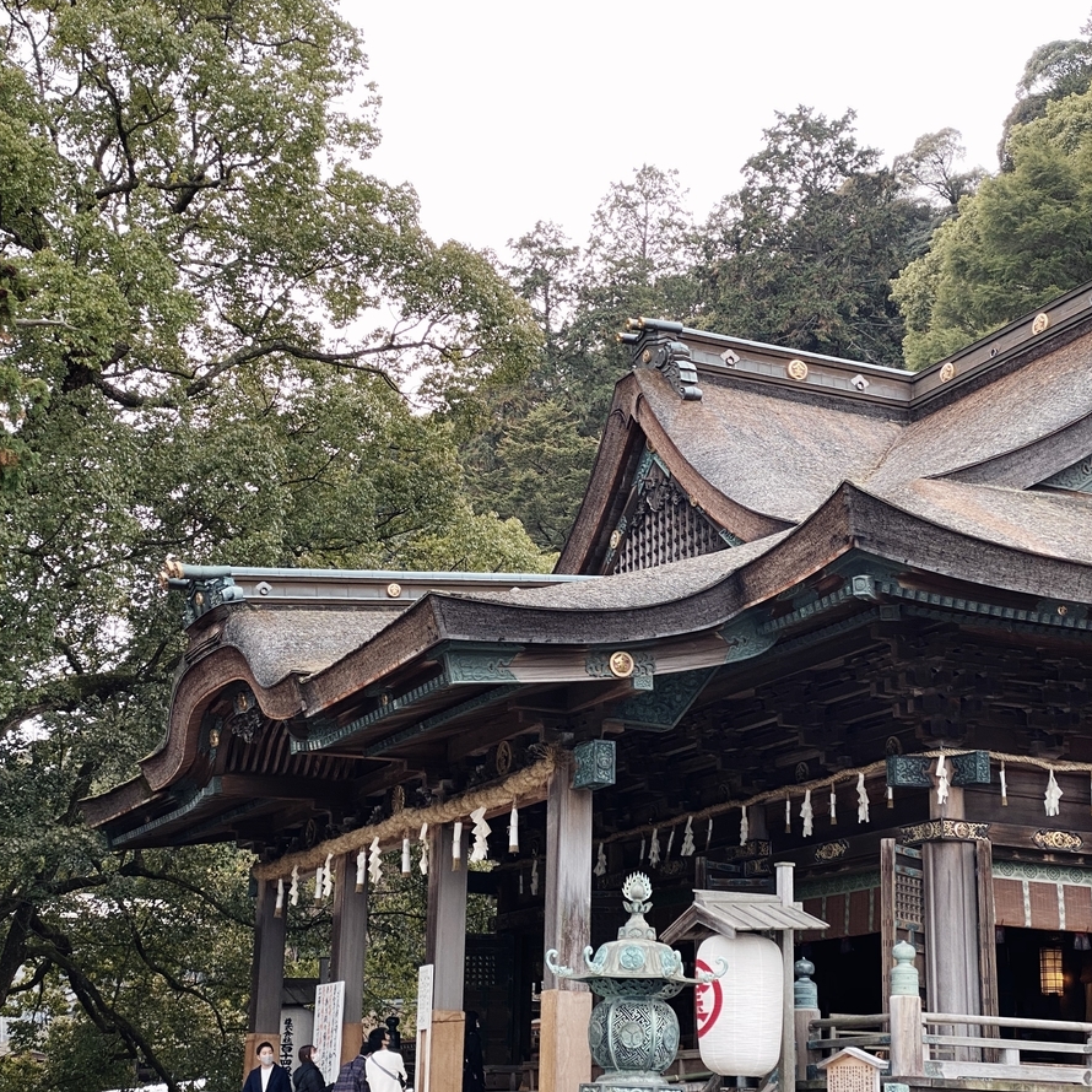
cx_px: 544
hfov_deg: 27.7
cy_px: 613
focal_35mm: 62
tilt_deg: +15.4
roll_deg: -2.1
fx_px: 2213
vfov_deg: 27.7
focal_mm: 6
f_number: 2
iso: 40
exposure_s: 1/122
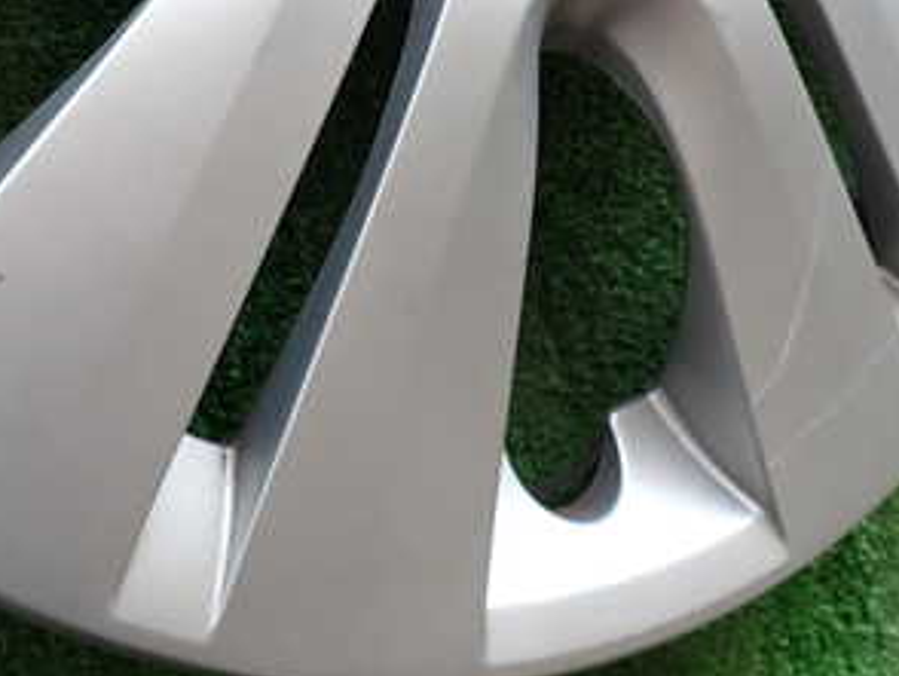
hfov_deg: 37.1
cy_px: 196
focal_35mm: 51
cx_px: 312
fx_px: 1326
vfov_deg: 28.3
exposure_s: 1/60
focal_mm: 4.5
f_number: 2.8
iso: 100
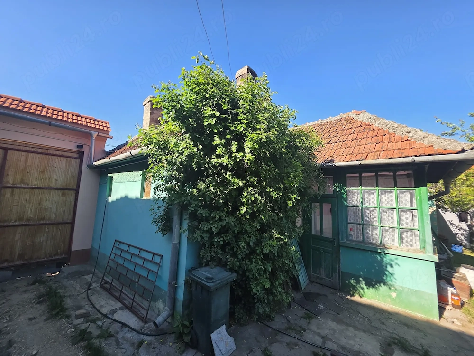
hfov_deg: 106.2
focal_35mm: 13
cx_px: 237
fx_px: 178
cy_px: 178
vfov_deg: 89.9
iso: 40
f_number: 1.9
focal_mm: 2.2
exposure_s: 1/682
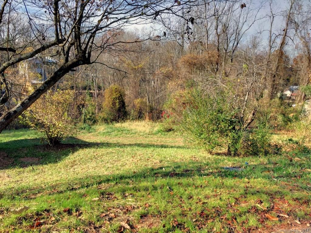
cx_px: 156
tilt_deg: -9.2
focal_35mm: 29
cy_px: 116
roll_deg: -0.2
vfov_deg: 48.2
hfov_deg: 61.7
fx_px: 261
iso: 25
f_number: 2.2
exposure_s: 1/705
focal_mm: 4.15
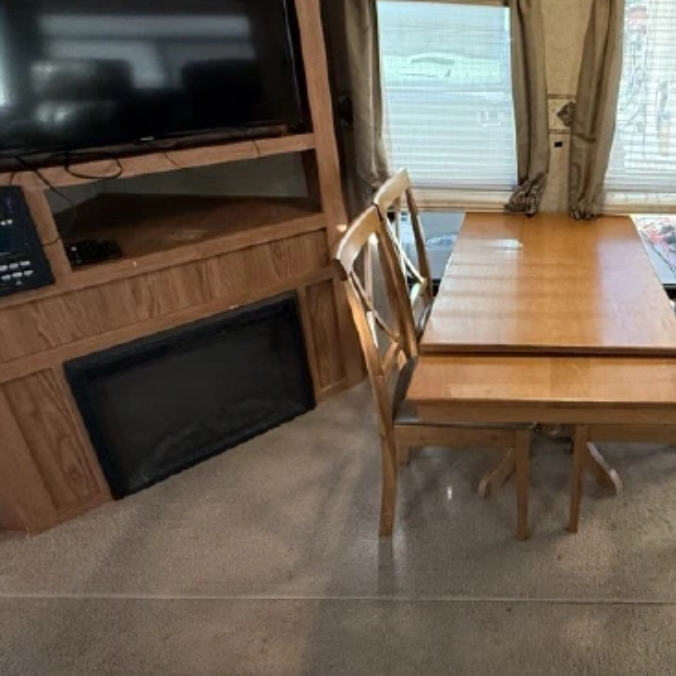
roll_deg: -1.8
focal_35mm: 27
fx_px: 597
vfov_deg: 58.7
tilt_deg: -20.6
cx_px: 547
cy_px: 274
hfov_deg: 54.7
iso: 320
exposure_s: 1/99
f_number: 2.2
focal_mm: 2.22
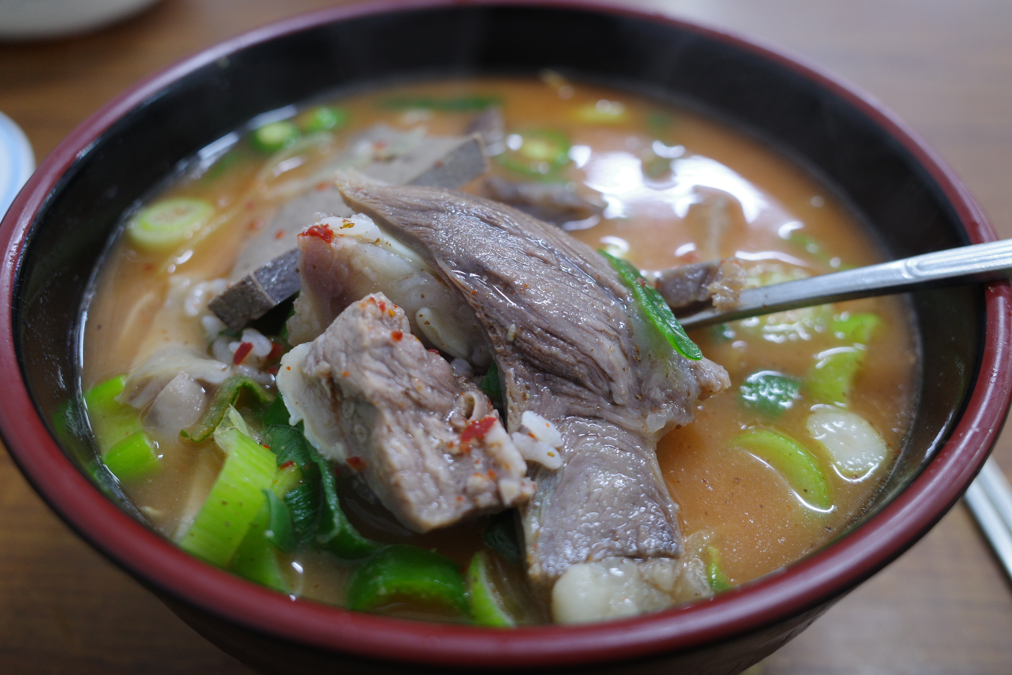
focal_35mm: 28
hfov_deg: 65.5
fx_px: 787
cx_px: 506
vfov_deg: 46.4
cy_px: 338
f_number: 2.8
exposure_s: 1/30
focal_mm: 18.3
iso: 400
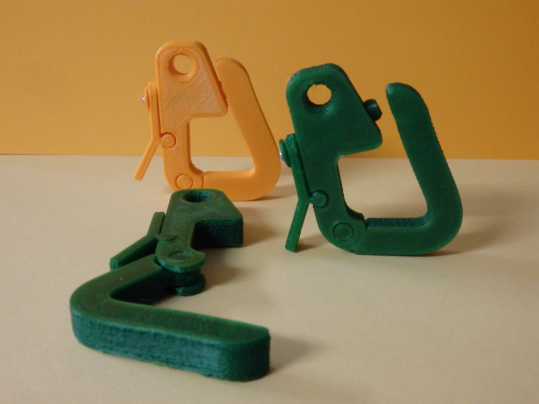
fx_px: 623
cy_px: 202
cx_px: 270
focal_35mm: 40
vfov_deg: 36.0
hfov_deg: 46.8
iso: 800
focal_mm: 7.3
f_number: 3.7
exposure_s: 1/25
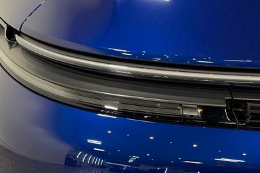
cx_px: 153
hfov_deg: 24.7
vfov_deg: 16.5
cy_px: 25
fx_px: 592
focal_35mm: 82
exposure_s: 1/148
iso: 125
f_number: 1.78
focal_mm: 6.76
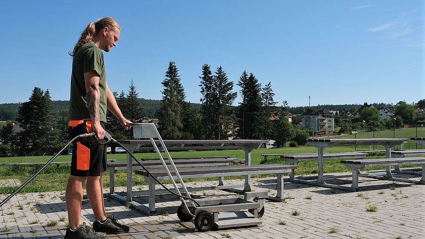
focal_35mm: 33
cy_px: 131
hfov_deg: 59.5
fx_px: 372
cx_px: 211
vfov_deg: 35.6
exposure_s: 1/250
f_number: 14
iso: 320
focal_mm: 20.6
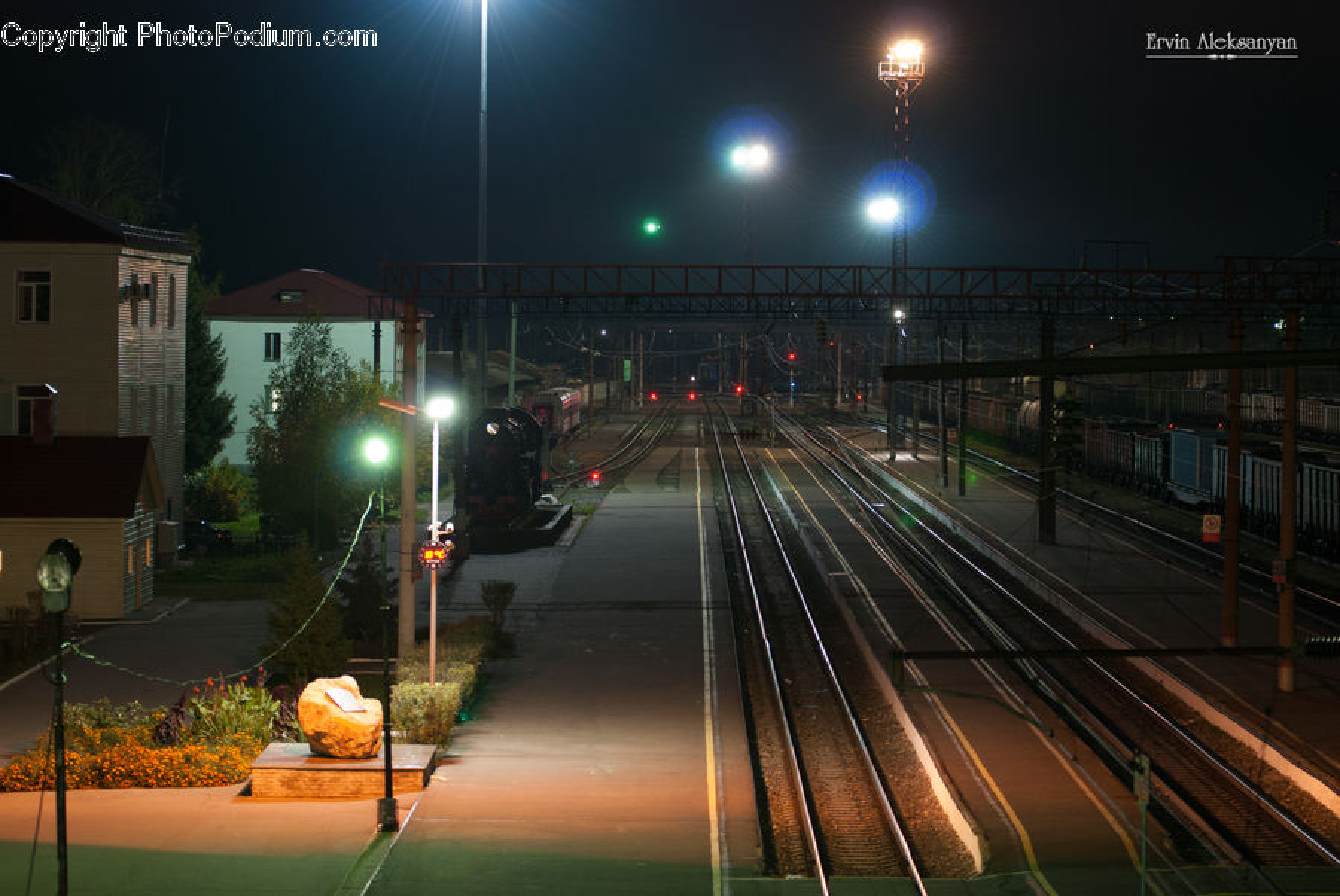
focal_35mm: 105
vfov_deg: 13.1
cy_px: 448
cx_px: 670
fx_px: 3912
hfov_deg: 19.4
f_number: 2.8
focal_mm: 70
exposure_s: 1/2.5
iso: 200
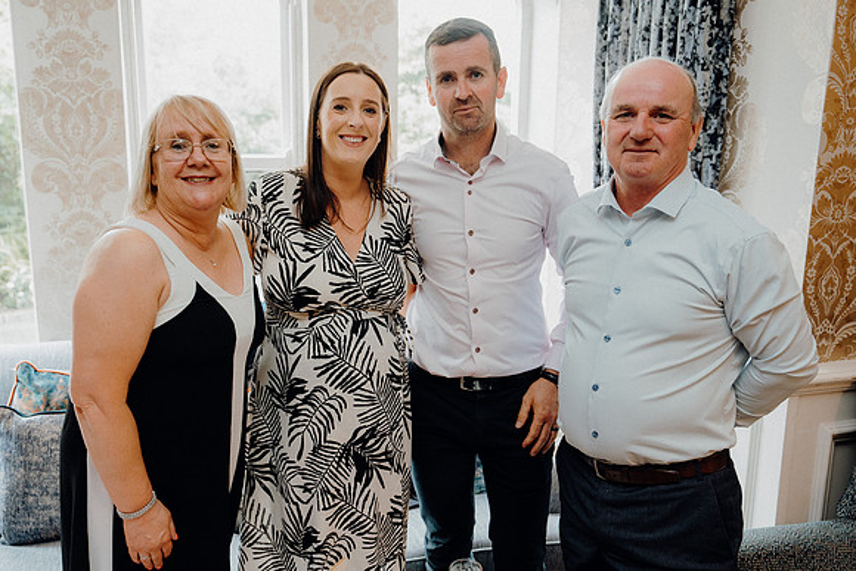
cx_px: 428
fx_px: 809
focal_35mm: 34
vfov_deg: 38.9
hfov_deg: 55.8
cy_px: 286
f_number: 3.5
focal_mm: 34
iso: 1250
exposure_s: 1/160
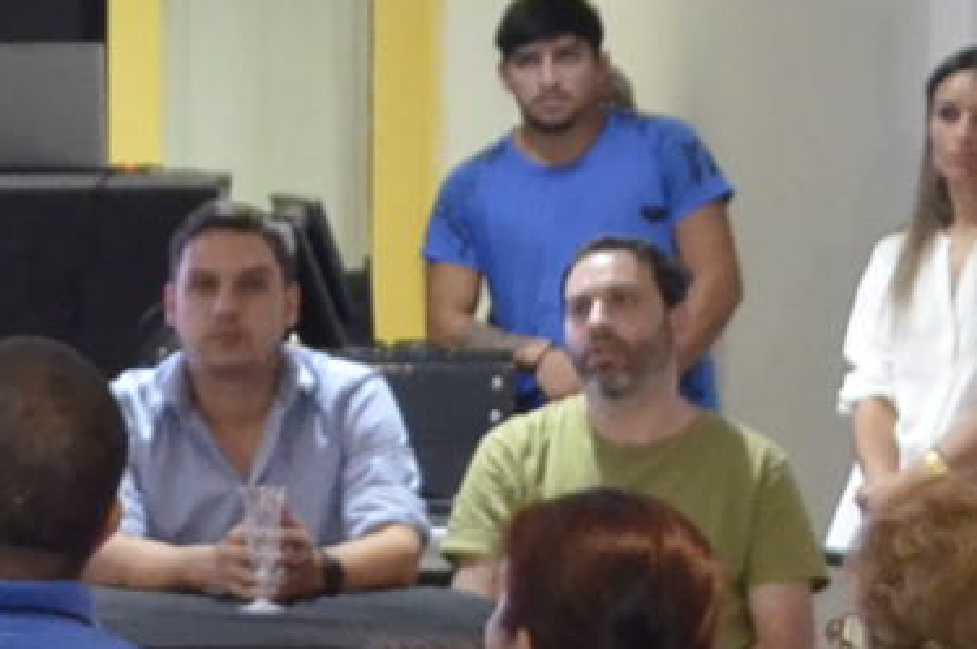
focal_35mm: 197
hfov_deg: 9.6
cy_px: 573
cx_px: -1071
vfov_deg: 6.9
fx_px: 5339
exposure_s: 1/60
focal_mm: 20
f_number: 3.8
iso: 2500
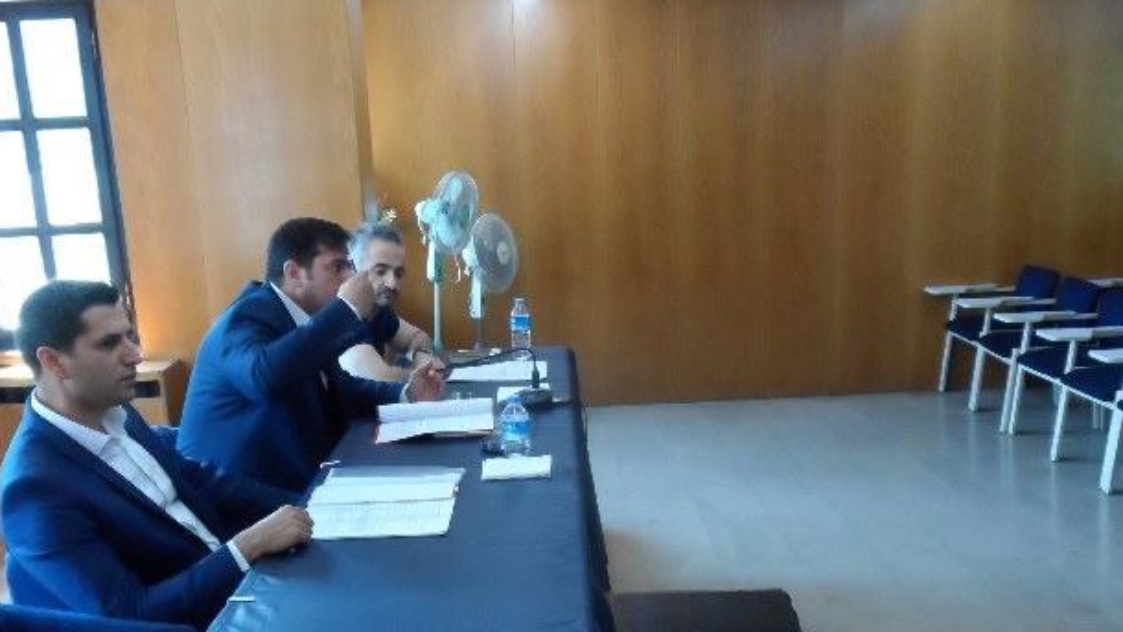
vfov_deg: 29.2
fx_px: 1191
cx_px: 550
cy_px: 477
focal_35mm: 40
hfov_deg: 50.5
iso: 400
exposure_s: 1/30
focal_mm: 4.9
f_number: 3.1
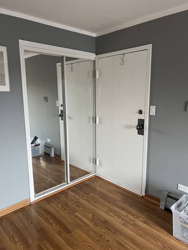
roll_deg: -1.0
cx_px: 94
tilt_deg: -9.5
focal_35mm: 26
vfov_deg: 67.3
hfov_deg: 53.1
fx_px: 188
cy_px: 125
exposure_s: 1/60
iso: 125
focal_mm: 5.7
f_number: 1.5
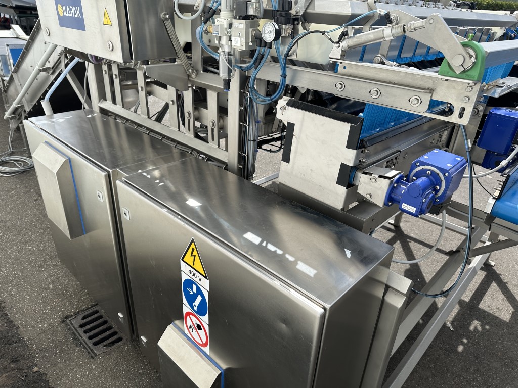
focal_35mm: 24
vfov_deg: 56.8
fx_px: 359
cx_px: 259
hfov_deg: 71.6
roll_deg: -3.9
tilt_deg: -24.9
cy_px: 194
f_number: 1.78
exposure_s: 1/3247
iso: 80
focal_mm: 6.86
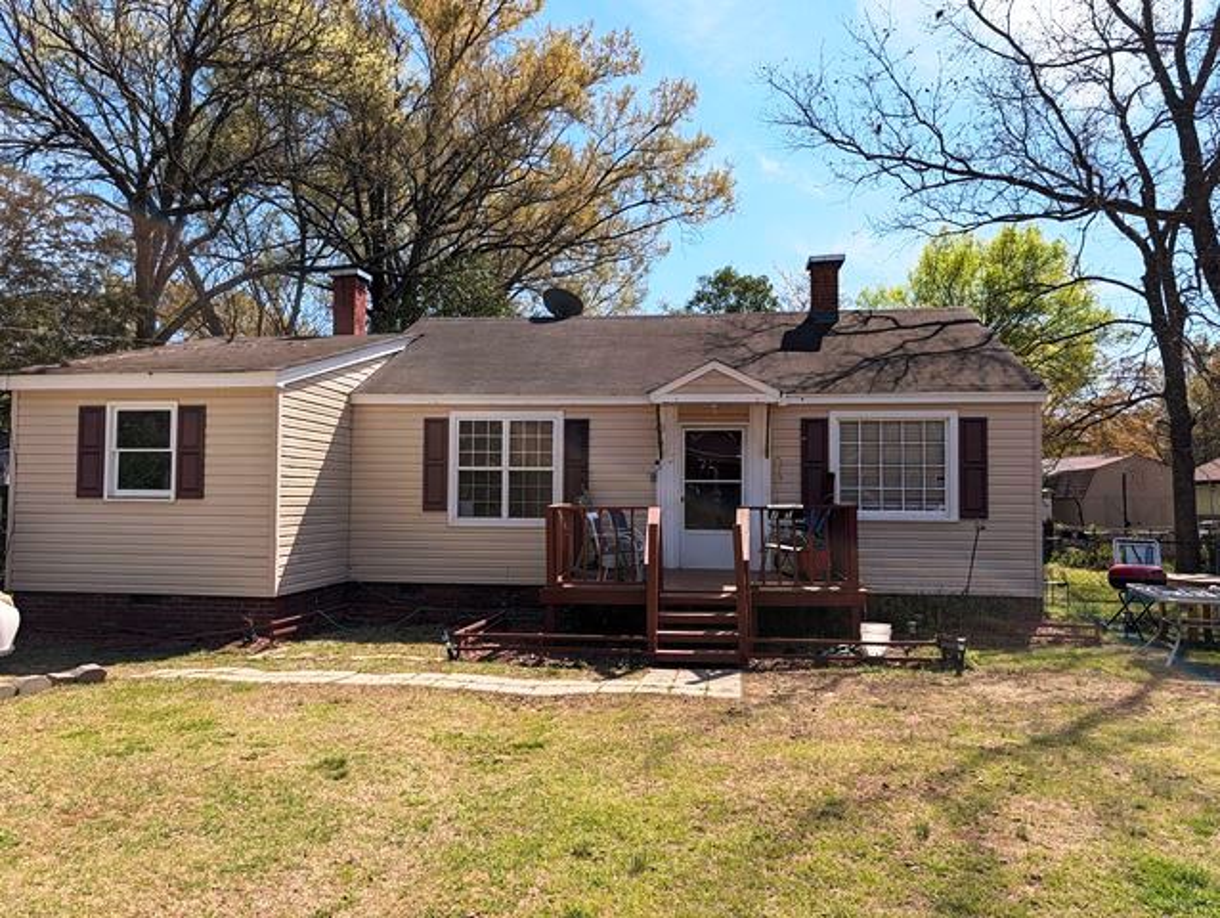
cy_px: 459
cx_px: 610
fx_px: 847
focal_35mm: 24
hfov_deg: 71.5
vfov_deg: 56.9
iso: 22
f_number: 1.68
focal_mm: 6.9
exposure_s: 1/1066
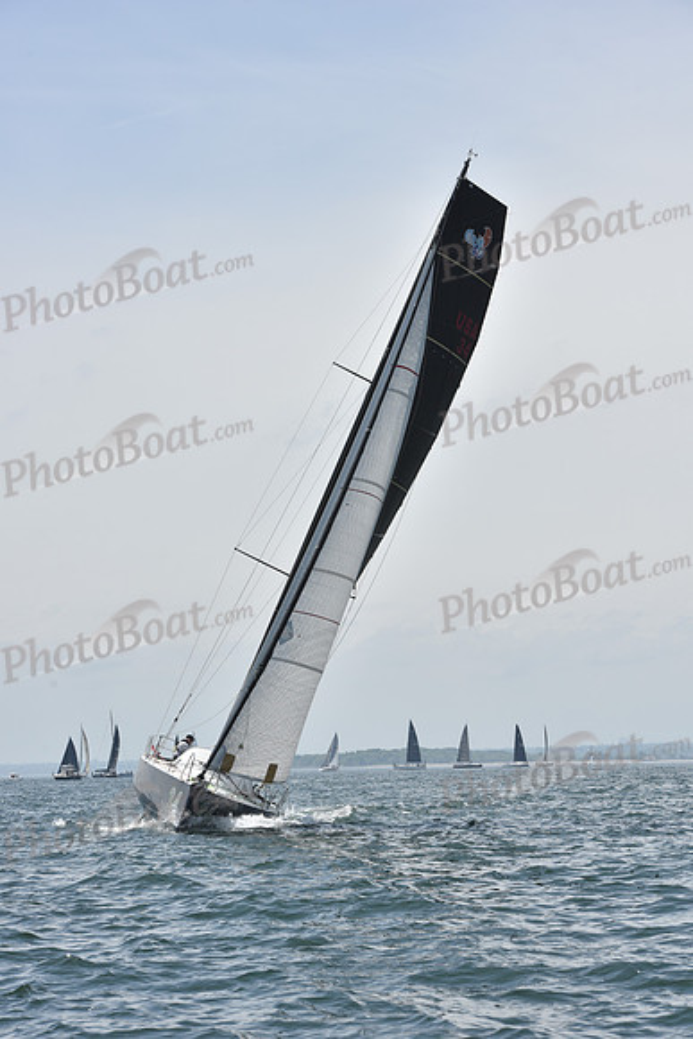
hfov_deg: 13.7
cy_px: 520
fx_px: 2886
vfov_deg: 20.4
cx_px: 346
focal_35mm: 100
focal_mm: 100
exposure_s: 1/800
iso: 200
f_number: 9
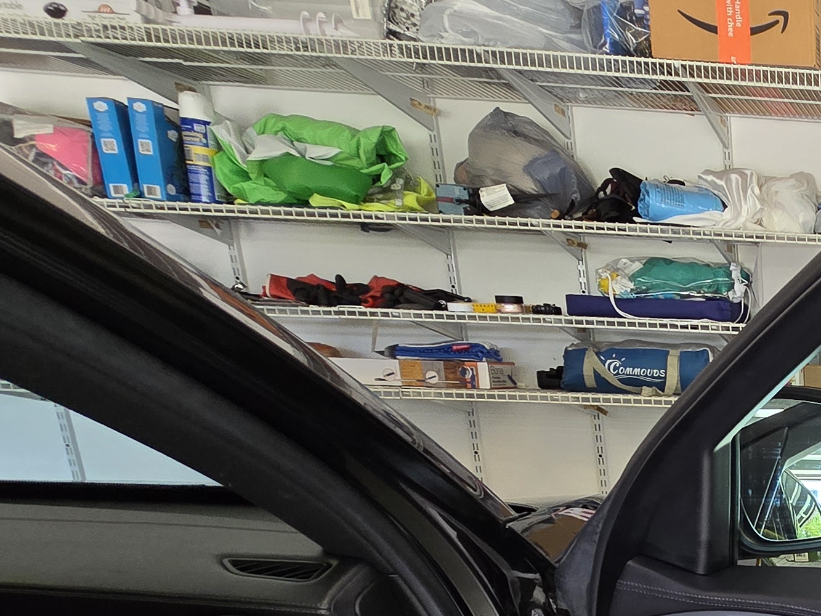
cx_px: 1117
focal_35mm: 39
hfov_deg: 32.6
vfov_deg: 31.8
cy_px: 703
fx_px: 925
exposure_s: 1/60
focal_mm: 2.2
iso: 100
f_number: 2.2
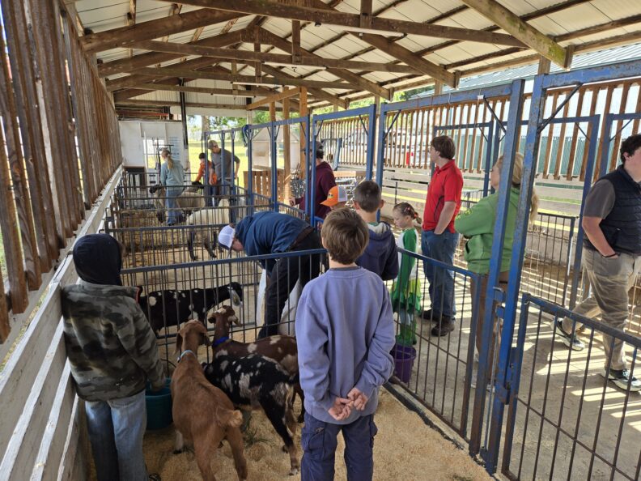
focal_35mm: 23
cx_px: 320
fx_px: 426
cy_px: 240
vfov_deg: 58.9
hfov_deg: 73.9
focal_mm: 5.4
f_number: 1.8
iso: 25
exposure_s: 1/193
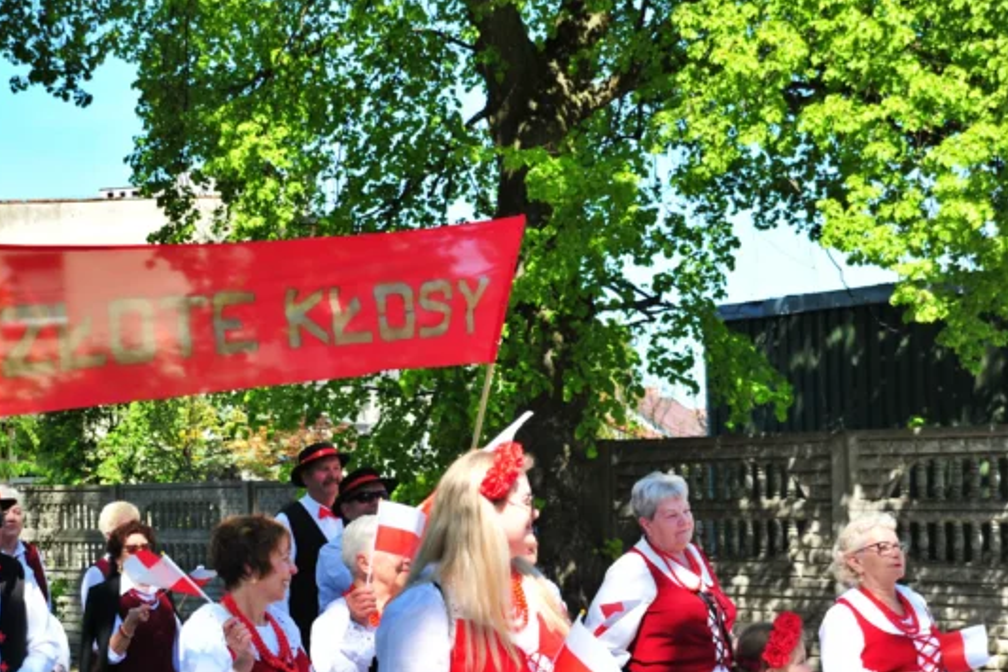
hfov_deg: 27.8
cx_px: 289
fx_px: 2015
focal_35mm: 72
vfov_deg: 18.8
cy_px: 482
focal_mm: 50
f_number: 4.2
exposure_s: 1/500
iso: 250
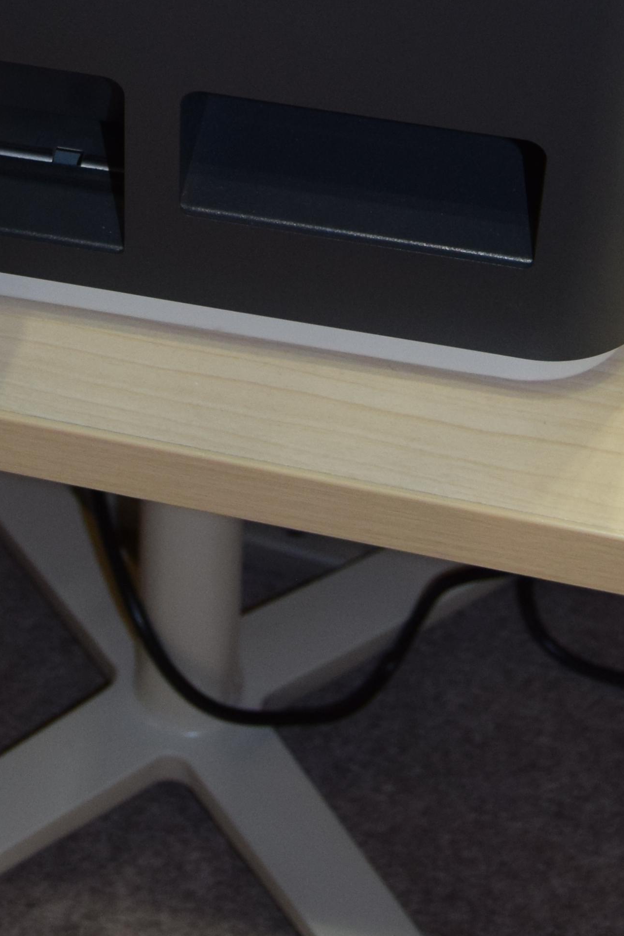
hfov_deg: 12.6
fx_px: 2797
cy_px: -293
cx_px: 61
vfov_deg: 17.7
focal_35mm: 108
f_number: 5.6
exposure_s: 1/125
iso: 560
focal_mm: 23
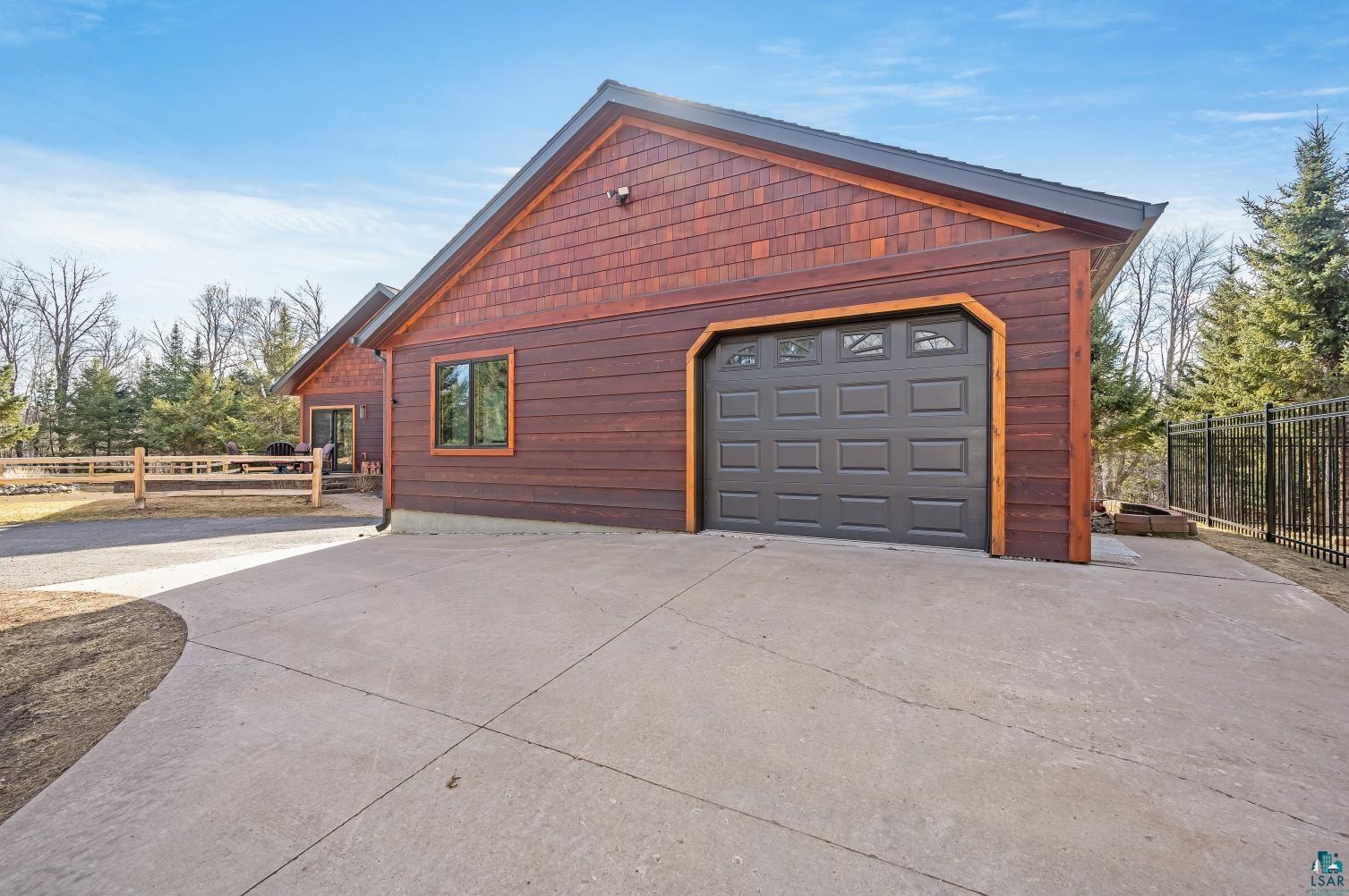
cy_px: 448
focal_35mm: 15
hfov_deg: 100.4
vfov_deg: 77.2
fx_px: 562
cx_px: 674
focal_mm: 15
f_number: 9
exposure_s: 1/200
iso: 500
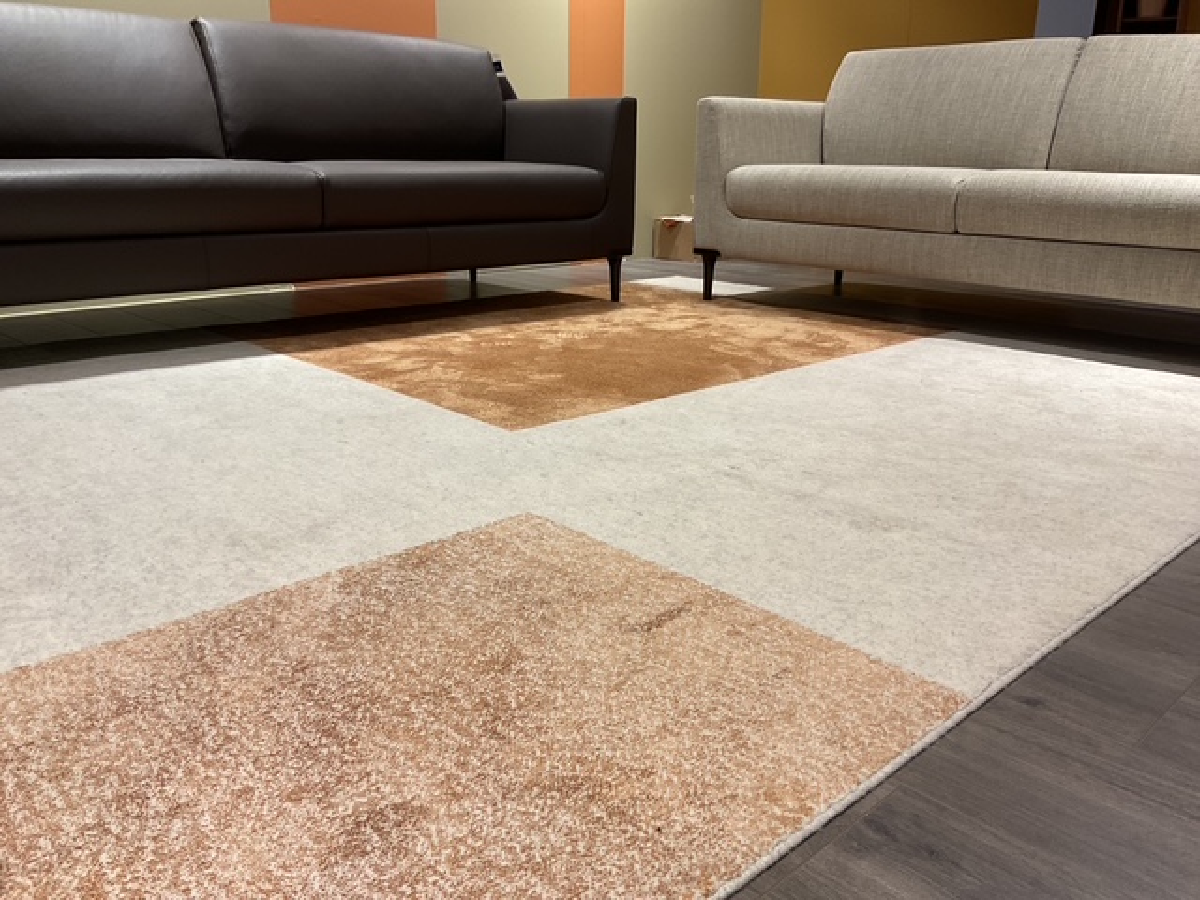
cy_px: 450
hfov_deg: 61.7
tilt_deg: -17.8
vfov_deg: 48.2
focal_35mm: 29
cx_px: 600
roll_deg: -0.6
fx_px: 1005
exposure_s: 1/60
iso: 40
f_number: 1.8
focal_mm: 3
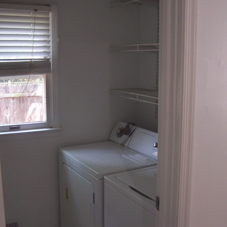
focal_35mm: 45
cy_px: 114
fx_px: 334
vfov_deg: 37.6
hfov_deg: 37.5
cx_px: 127
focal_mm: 6.3
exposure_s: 1/15
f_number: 2.8
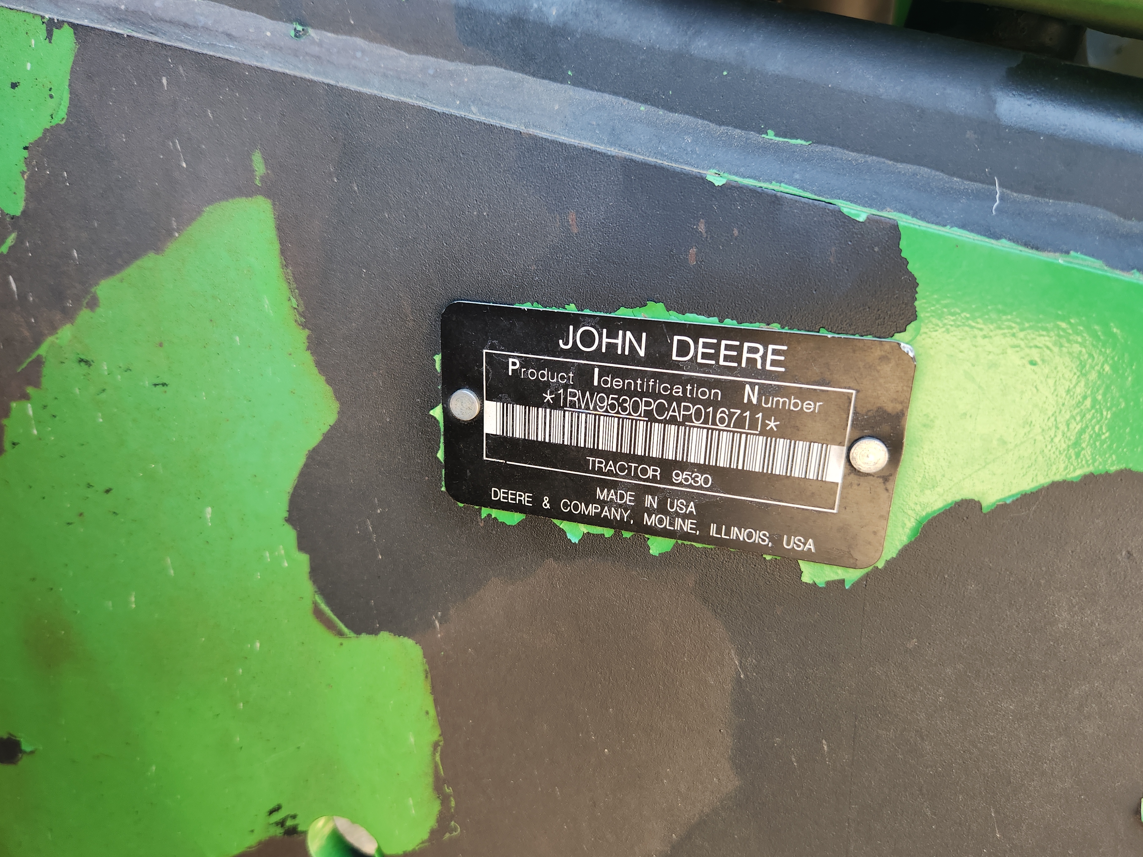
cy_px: 458
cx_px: 549
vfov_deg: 54.8
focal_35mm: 25
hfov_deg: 69.4
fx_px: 825
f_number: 1.8
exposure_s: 1/180
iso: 125
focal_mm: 5.4
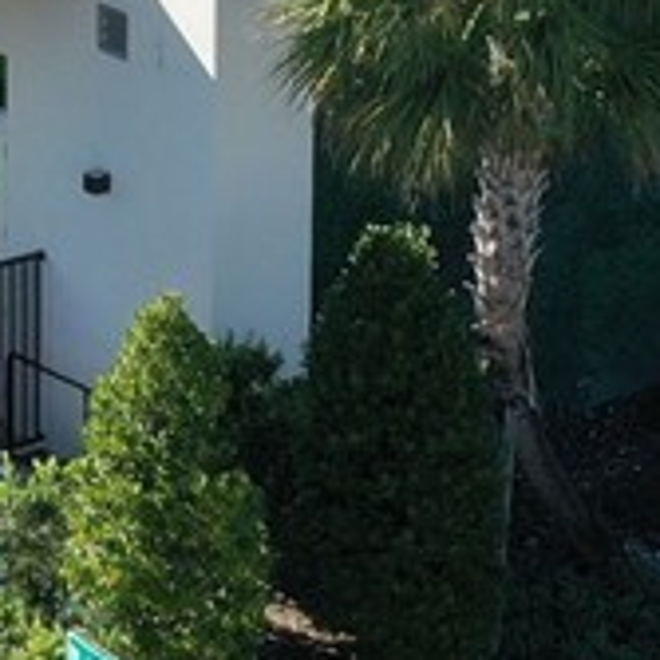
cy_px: -599
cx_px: -117
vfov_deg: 7.0
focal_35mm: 242
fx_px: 5220
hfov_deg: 7.2
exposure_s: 1/320
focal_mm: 10.26
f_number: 5.6
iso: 100
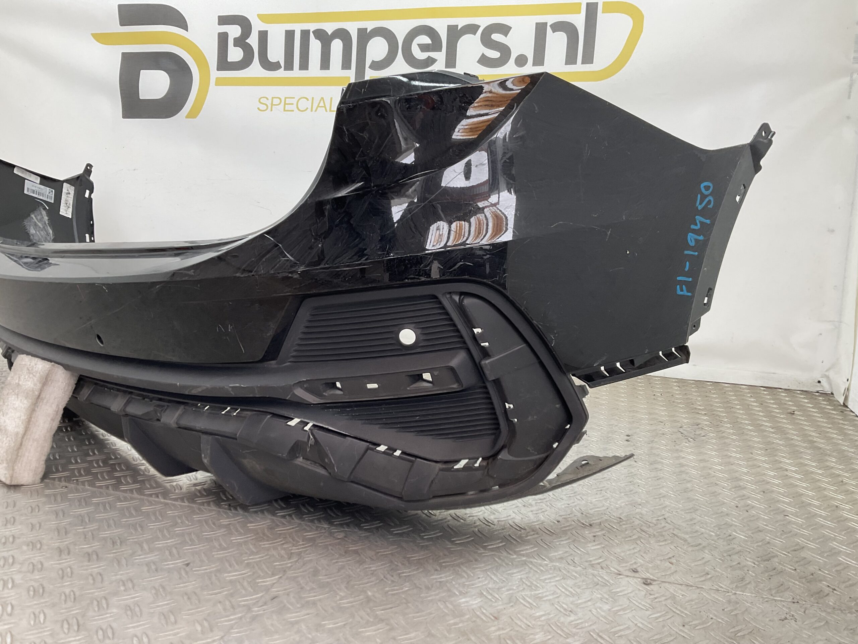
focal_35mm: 29
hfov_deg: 61.7
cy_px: 322
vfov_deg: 48.2
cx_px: 429
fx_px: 719
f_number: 1.8
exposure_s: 1/100
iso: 32
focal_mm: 3
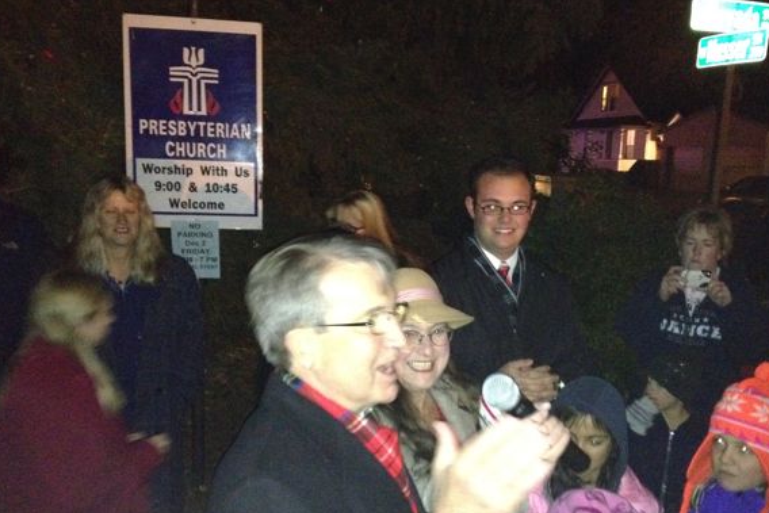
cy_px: 302
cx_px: 420
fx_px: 876
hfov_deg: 47.3
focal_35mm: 41
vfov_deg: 32.6
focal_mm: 4.28
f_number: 2.4
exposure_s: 1/16
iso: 800
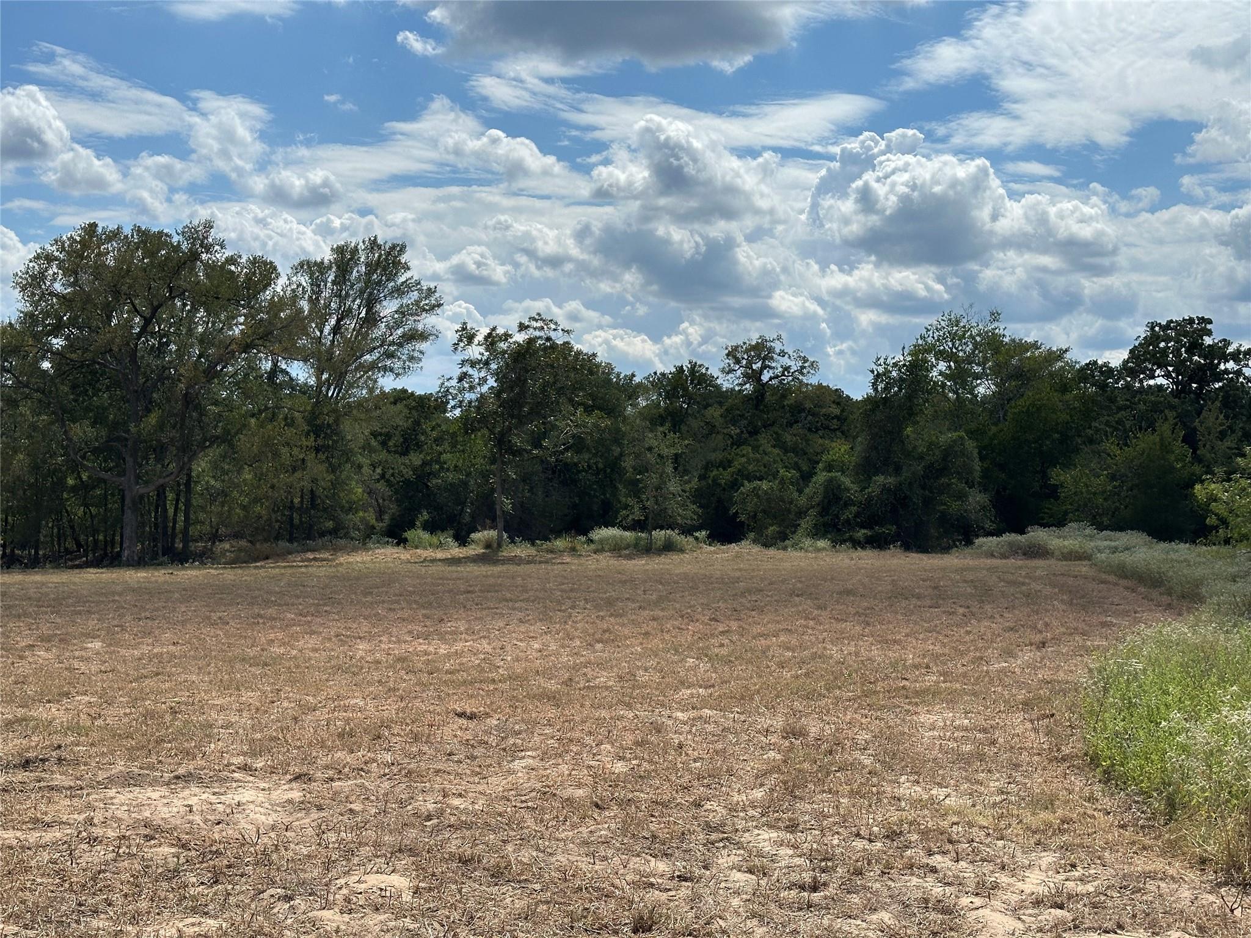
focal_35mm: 48
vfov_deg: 30.3
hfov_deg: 39.7
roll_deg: -1.2
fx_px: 1735
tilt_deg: +0.3
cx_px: 626
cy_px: 469
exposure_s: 1/8929
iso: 64
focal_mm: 6.86
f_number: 1.78
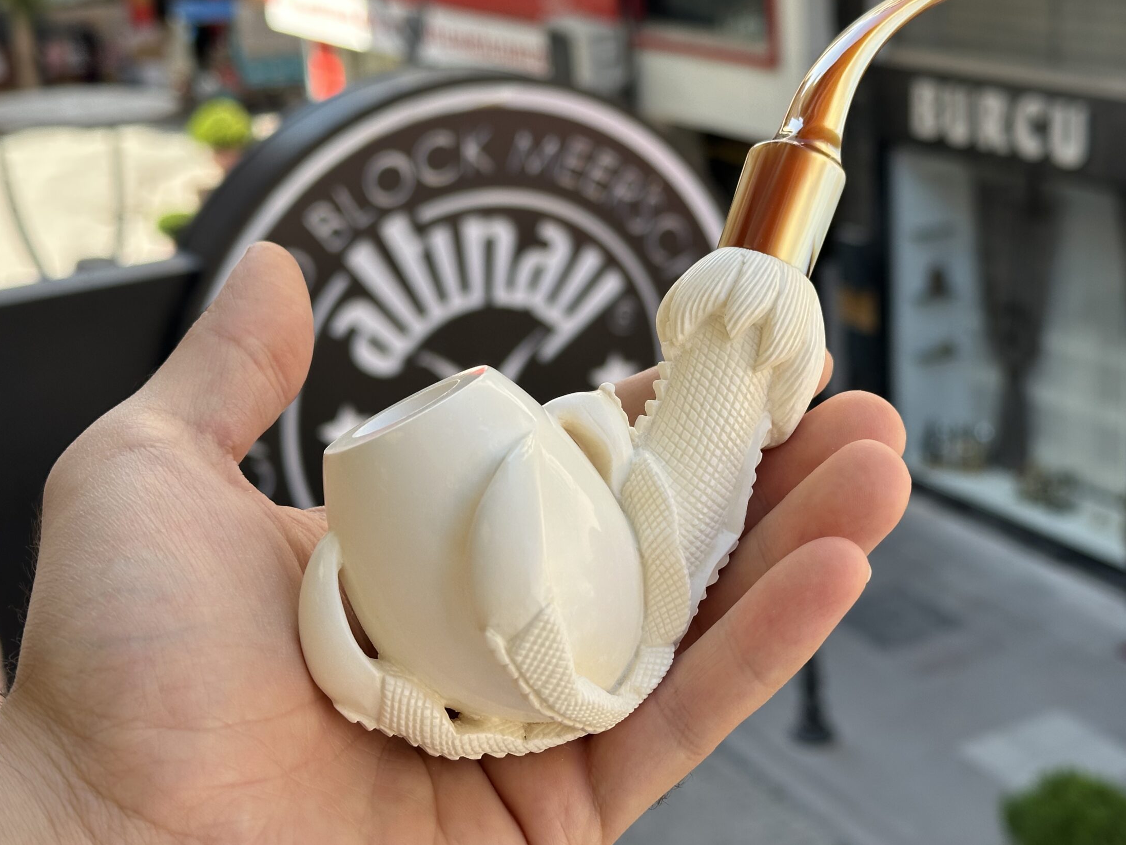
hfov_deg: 34.3
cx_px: 651
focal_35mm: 56
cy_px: 359
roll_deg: +3.0
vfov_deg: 26.1
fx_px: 1822
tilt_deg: -16.9
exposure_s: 1/597
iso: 64
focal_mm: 6.86
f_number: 1.78
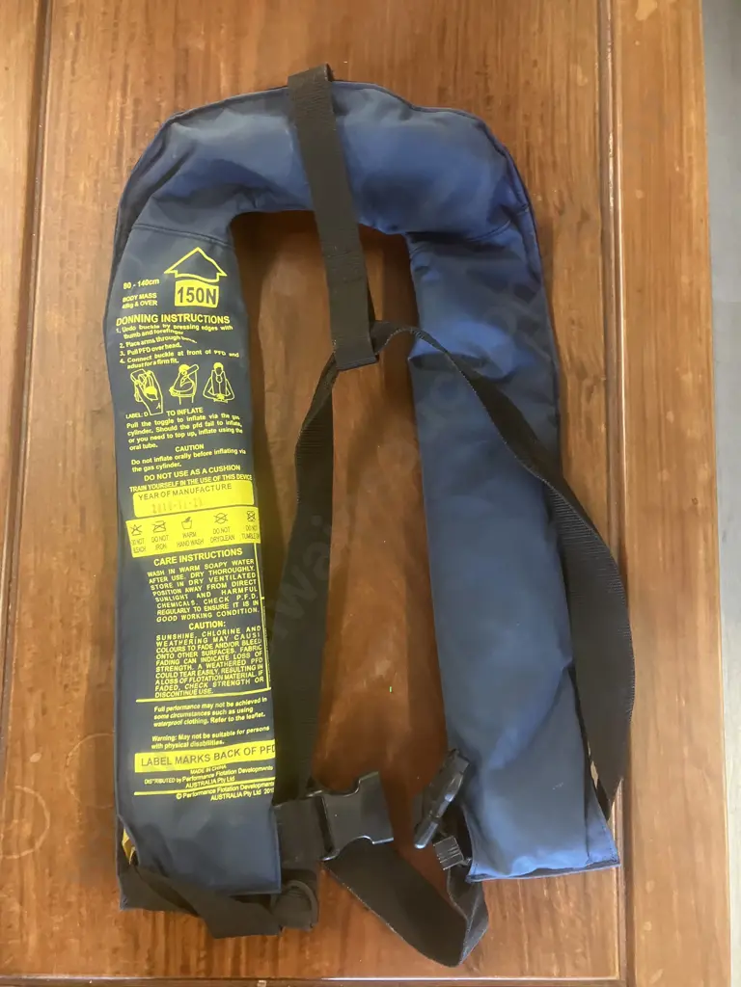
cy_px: 494
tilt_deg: -82.6
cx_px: 370
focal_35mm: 28
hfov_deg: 49.7
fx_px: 799
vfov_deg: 63.4
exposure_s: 1/25
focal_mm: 3.99
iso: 320
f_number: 1.8
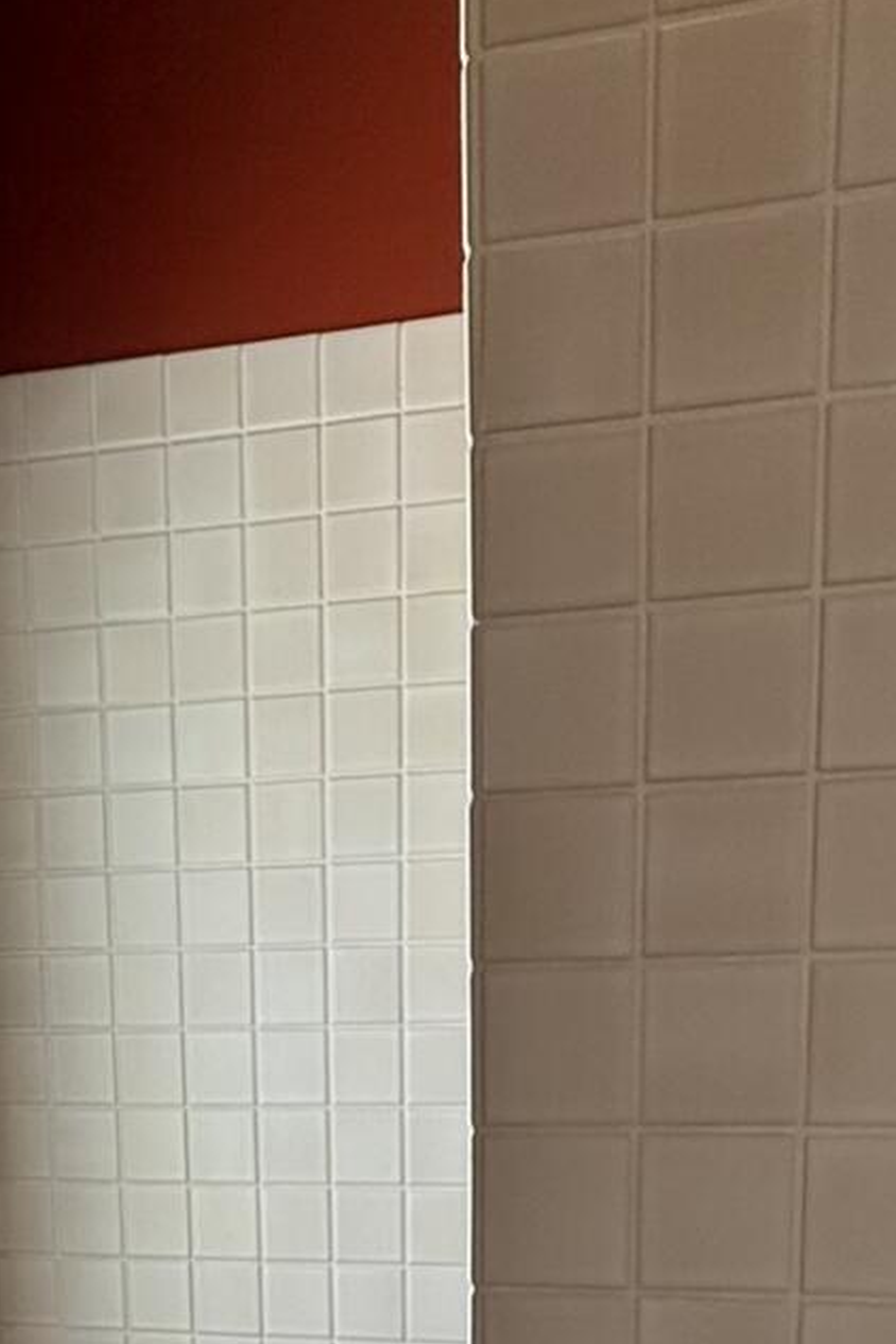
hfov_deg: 29.2
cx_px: 454
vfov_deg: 37.4
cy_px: 1397
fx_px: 1717
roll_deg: +0.9
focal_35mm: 46
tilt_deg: -10.0
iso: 160
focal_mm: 2.22
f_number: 2.2
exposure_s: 1/120
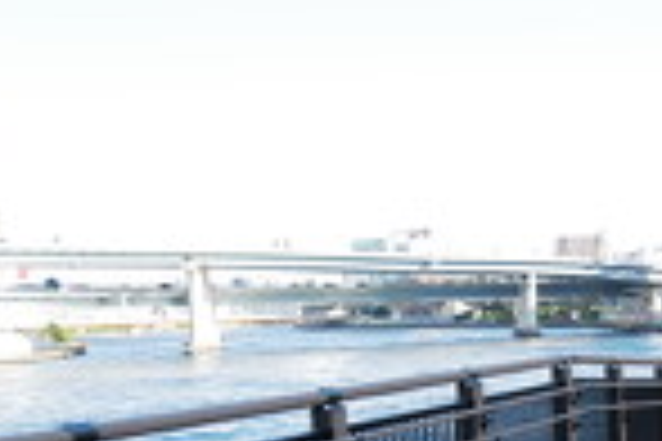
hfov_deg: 23.7
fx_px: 1397
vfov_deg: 17.8
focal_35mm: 76
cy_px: 367
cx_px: 847
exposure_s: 1/125
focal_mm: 28
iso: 100
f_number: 4
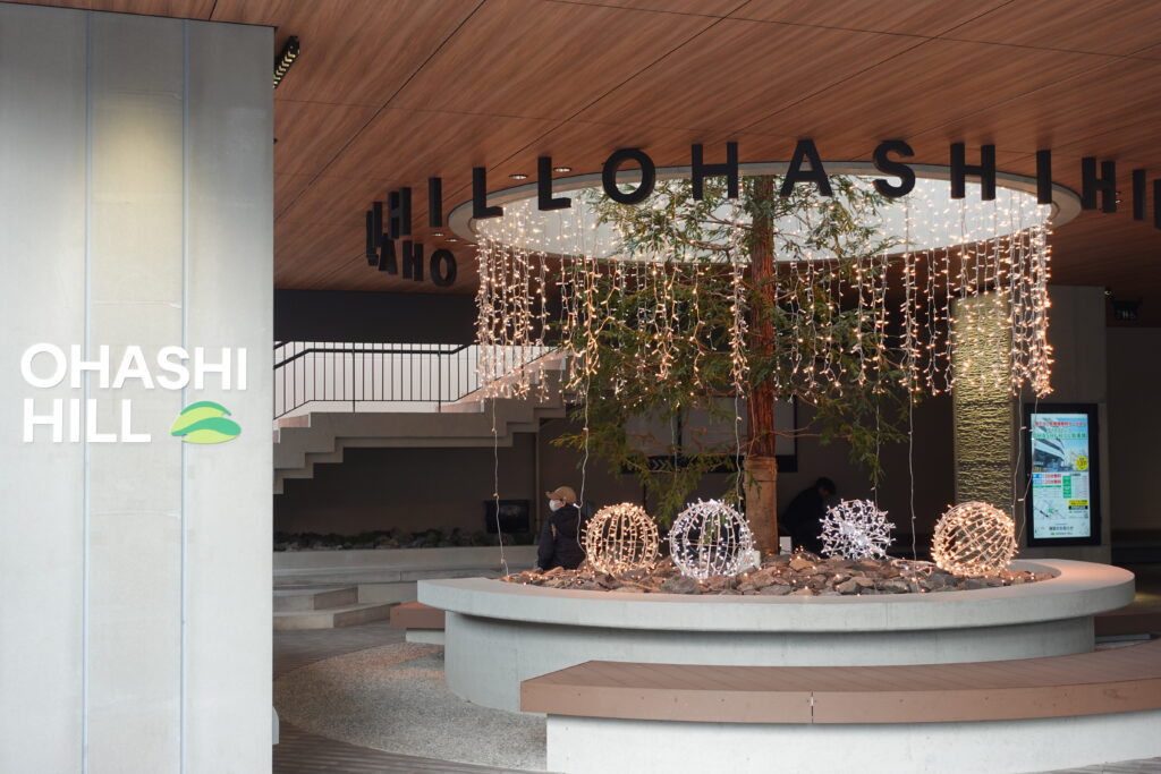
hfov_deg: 43.6
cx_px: 580
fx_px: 1451
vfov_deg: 29.9
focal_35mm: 45
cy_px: 387
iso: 125
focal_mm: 17.16
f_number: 2.8
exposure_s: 1/60
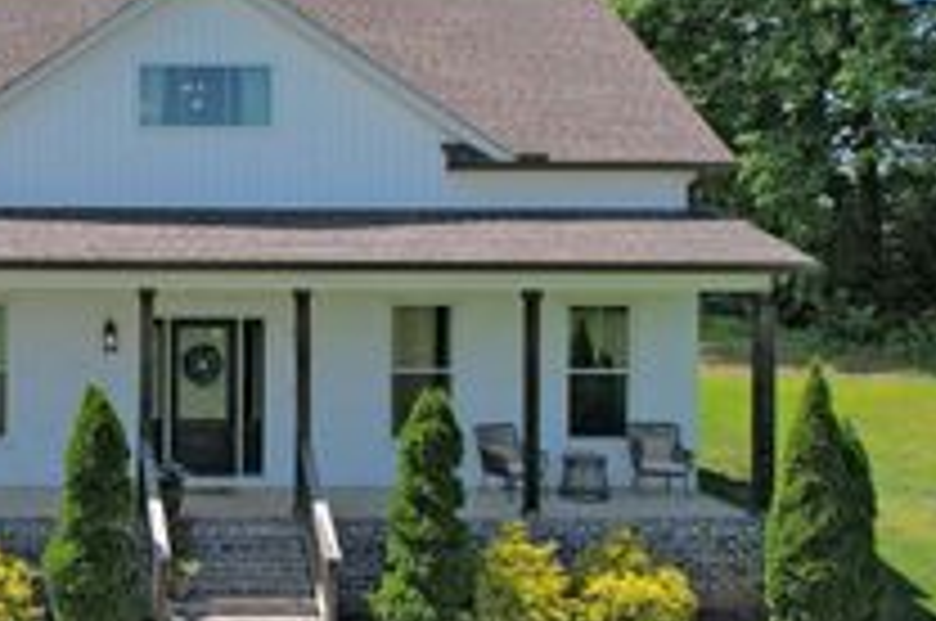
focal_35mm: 53
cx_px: -18
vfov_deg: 25.3
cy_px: 191
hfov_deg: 34.0
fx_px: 1376
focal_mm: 8.38
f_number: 2.8
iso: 110
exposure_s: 1/2000
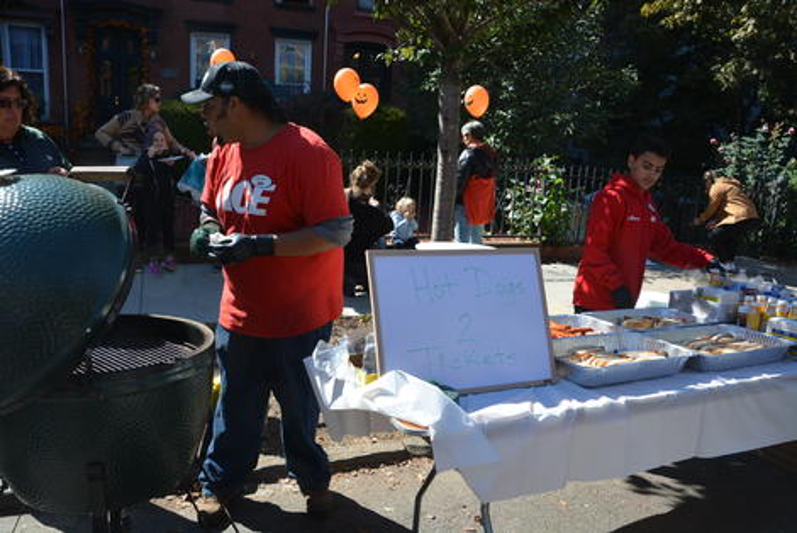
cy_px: 266
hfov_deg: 67.3
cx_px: 398
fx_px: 598
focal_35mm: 27
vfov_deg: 48.0
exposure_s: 1/250
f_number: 8
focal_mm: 18
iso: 180
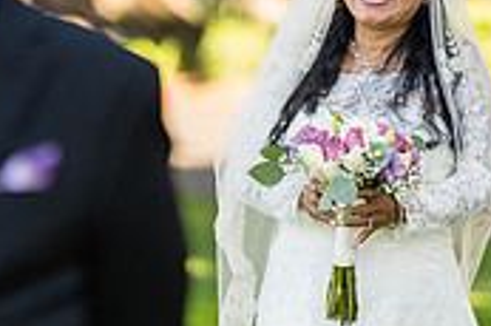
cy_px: 197
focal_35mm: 349
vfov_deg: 3.9
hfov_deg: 5.9
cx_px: -71
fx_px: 4755
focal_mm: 85
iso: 100
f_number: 1.4
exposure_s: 1/1000
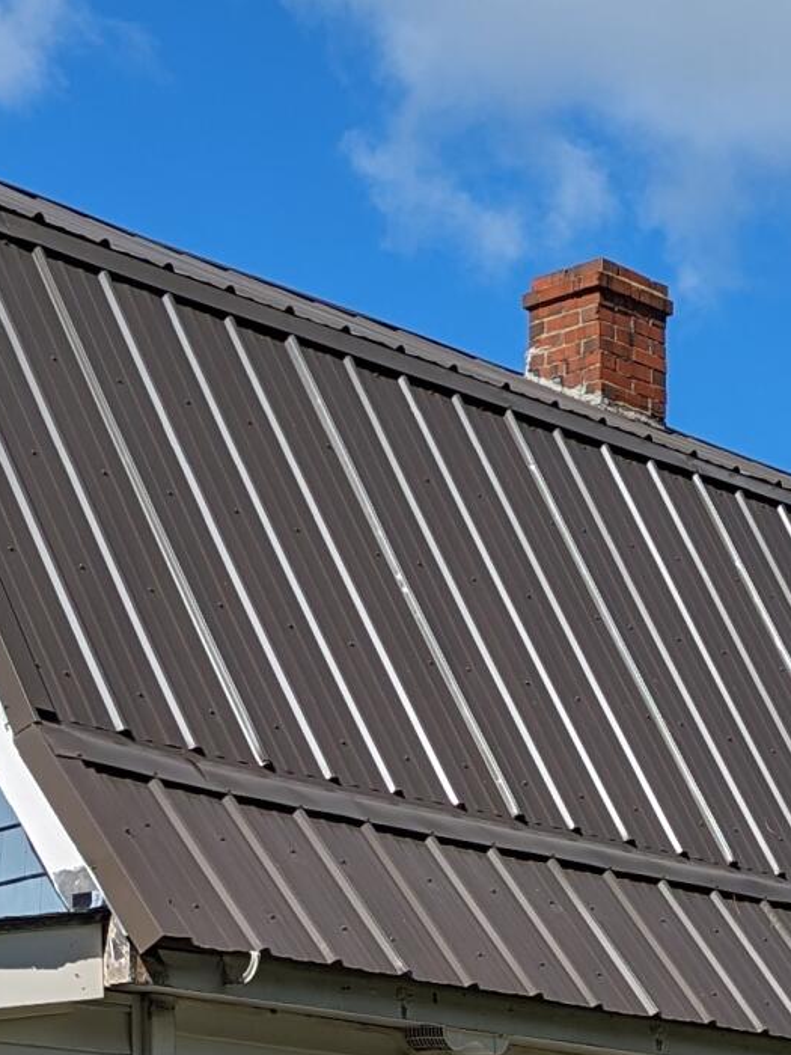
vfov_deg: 18.3
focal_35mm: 103
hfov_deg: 14.1
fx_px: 3138
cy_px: 1192
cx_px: 845
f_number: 1.85
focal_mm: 6.81
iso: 40
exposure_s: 1/2695
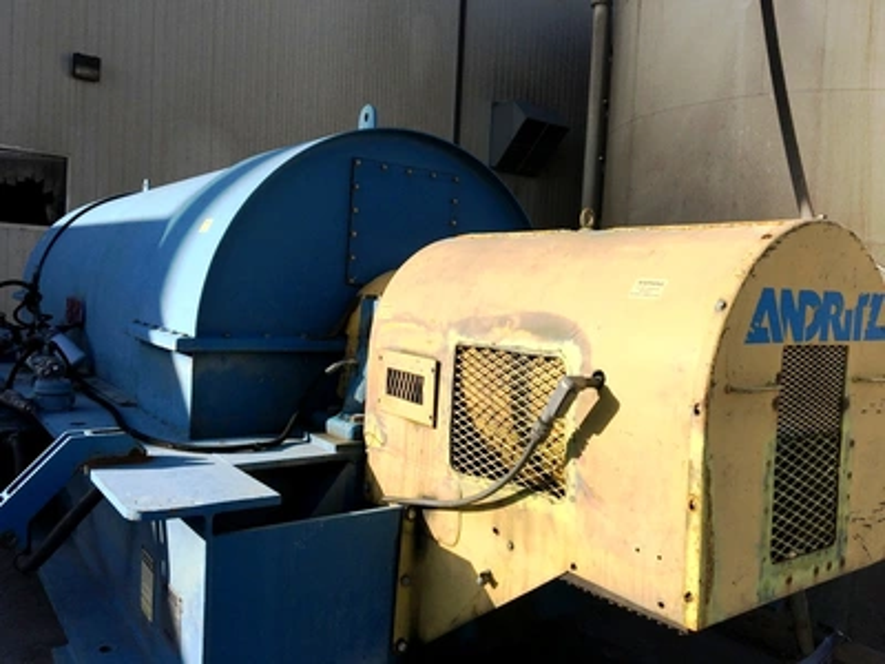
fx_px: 741
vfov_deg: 48.2
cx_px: 442
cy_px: 332
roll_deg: -1.9
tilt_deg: -2.2
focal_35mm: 29
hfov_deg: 61.7
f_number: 2.2
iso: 25
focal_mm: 4.15
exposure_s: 1/2079
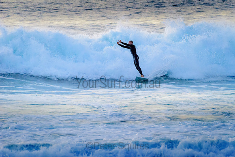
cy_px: 61
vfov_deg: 2.2
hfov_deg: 3.4
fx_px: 4001
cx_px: 144
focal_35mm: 613
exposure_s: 1/2000
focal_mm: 500
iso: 1250
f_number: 5.6
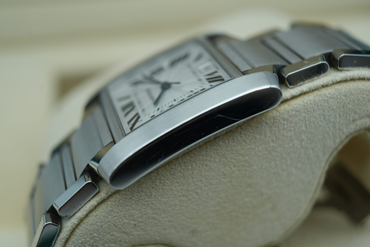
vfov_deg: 31.9
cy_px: 111
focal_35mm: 42
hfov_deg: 46.4
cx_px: 186
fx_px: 432
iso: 400
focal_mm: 35
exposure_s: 1/250
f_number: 5
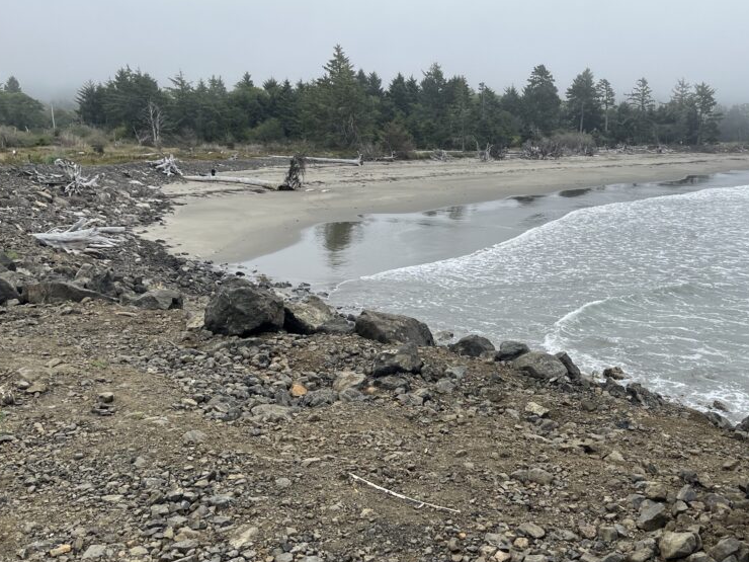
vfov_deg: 39.6
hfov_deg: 50.8
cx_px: 471
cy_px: 298
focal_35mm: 36
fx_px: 779
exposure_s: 1/1672
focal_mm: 5.1
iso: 50
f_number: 1.6
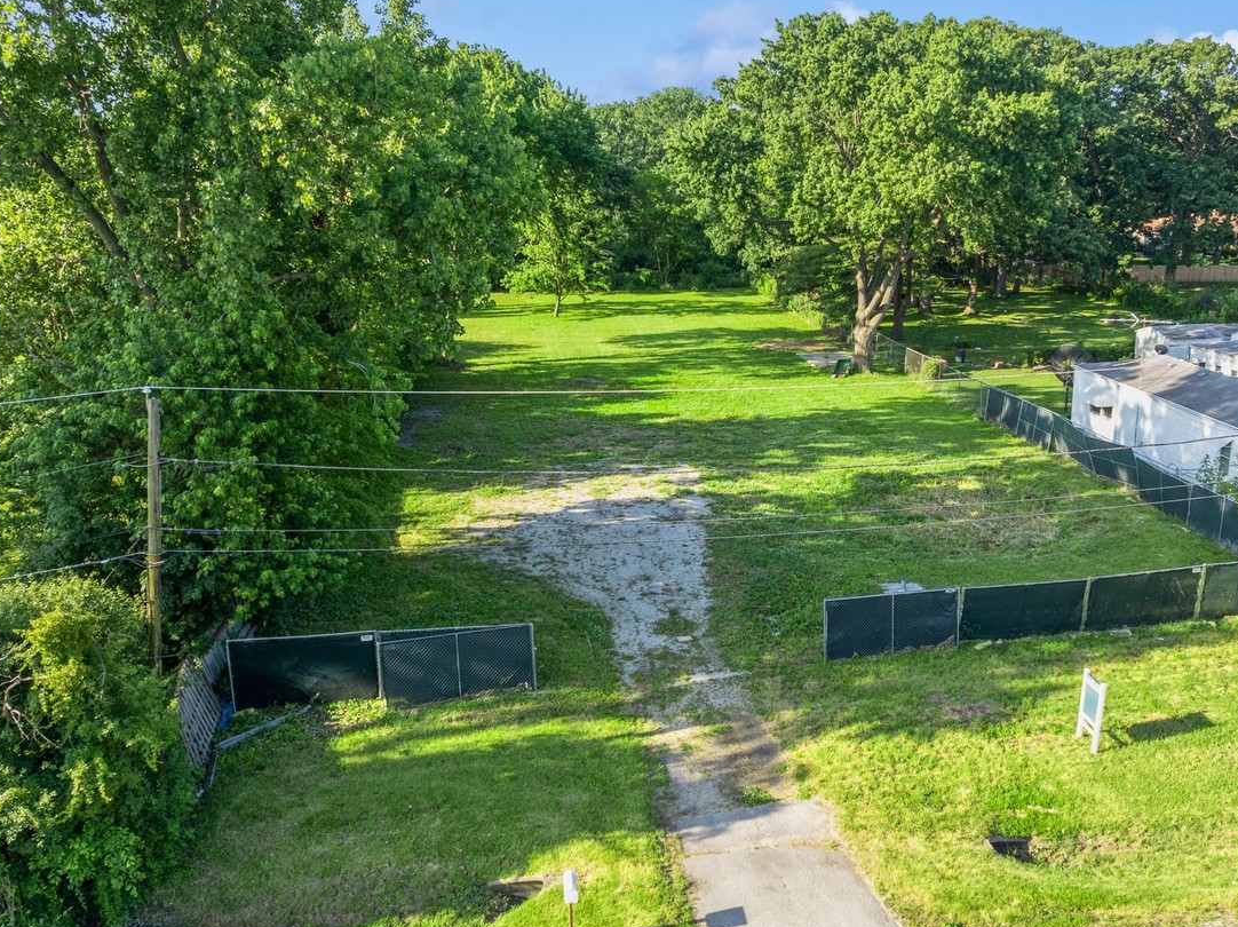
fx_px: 1144
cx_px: 717
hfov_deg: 56.6
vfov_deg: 44.1
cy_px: 442
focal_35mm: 32
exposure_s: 1/200
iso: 200
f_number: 2.8
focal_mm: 12.29
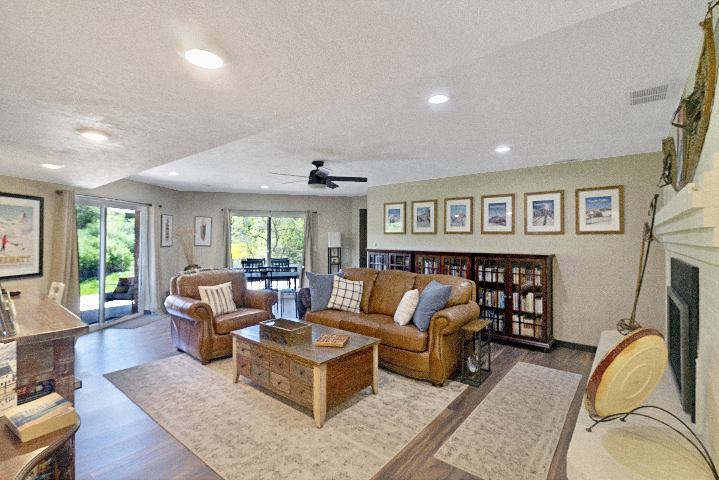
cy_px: 240
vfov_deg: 73.8
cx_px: 360
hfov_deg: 96.7
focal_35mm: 16
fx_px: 320
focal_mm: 16
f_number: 9
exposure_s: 1/8
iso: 1250
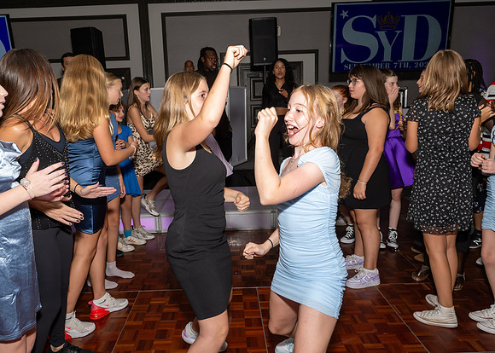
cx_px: 234
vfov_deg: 46.3
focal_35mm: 29
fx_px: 413
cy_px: 173
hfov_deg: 61.8
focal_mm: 18
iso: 1000
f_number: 8
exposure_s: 1/250
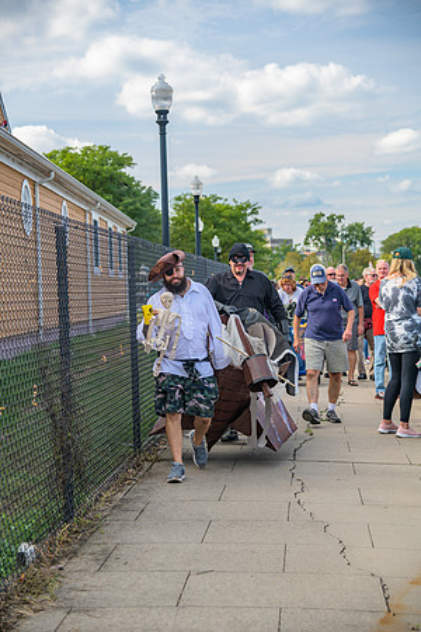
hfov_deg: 20.9
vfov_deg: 31.0
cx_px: 210
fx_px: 1140
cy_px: 316
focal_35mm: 65
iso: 90
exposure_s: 1/200
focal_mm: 65
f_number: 4
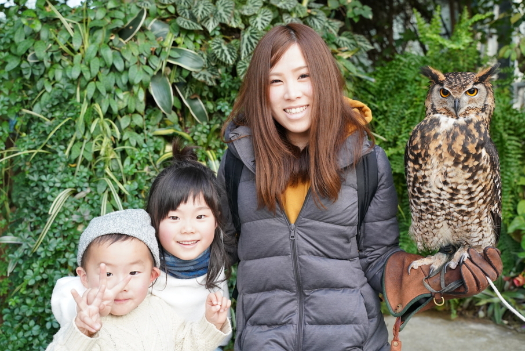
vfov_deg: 26.0
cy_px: 167
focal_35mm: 52
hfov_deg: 38.1
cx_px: 283
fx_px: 759
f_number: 4.5
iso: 2000
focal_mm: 46
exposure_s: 1/200
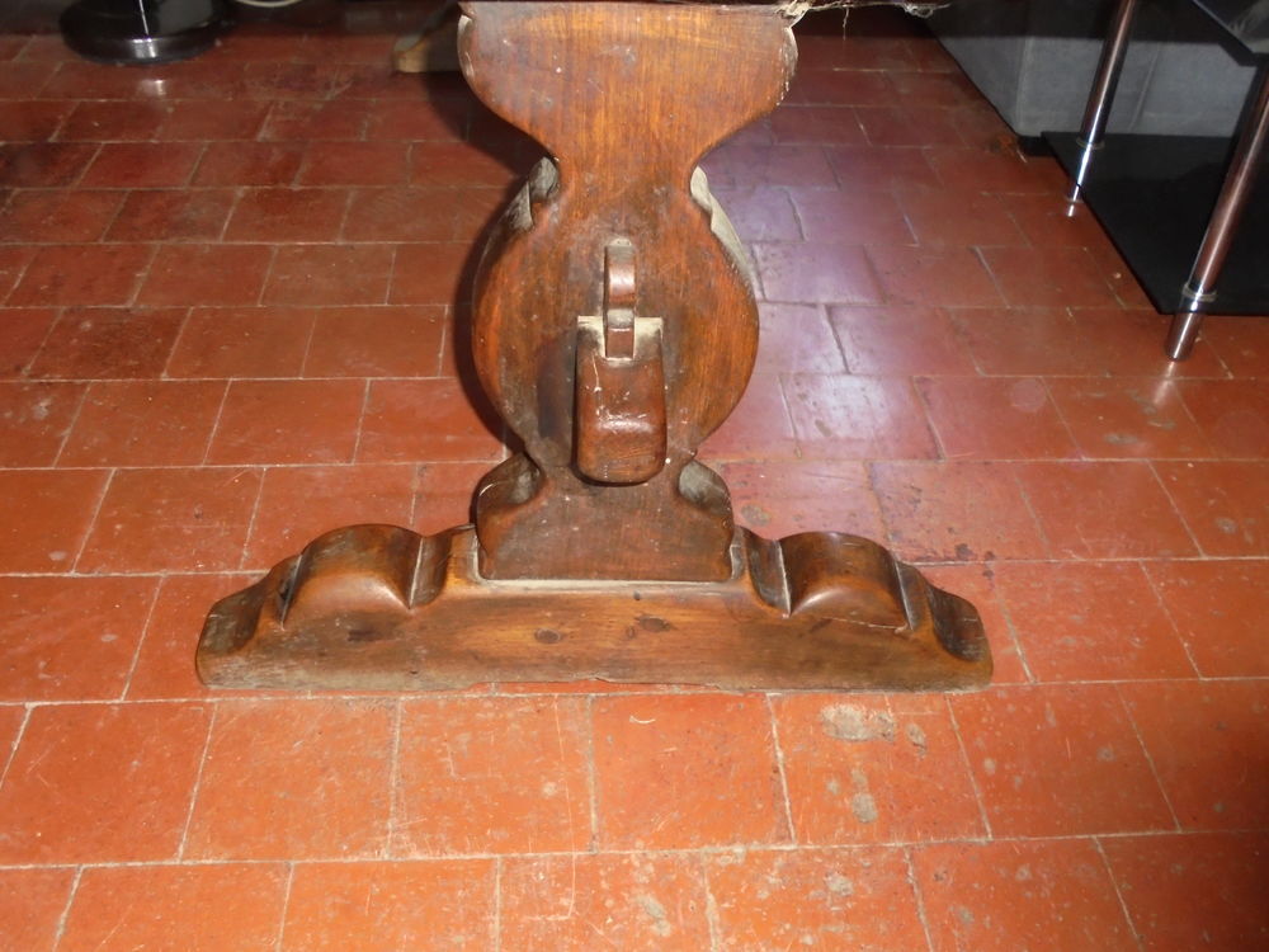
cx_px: 634
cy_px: 476
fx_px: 1246
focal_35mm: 34
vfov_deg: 41.8
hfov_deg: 54.0
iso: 400
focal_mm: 6.1
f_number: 4
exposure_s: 1/40
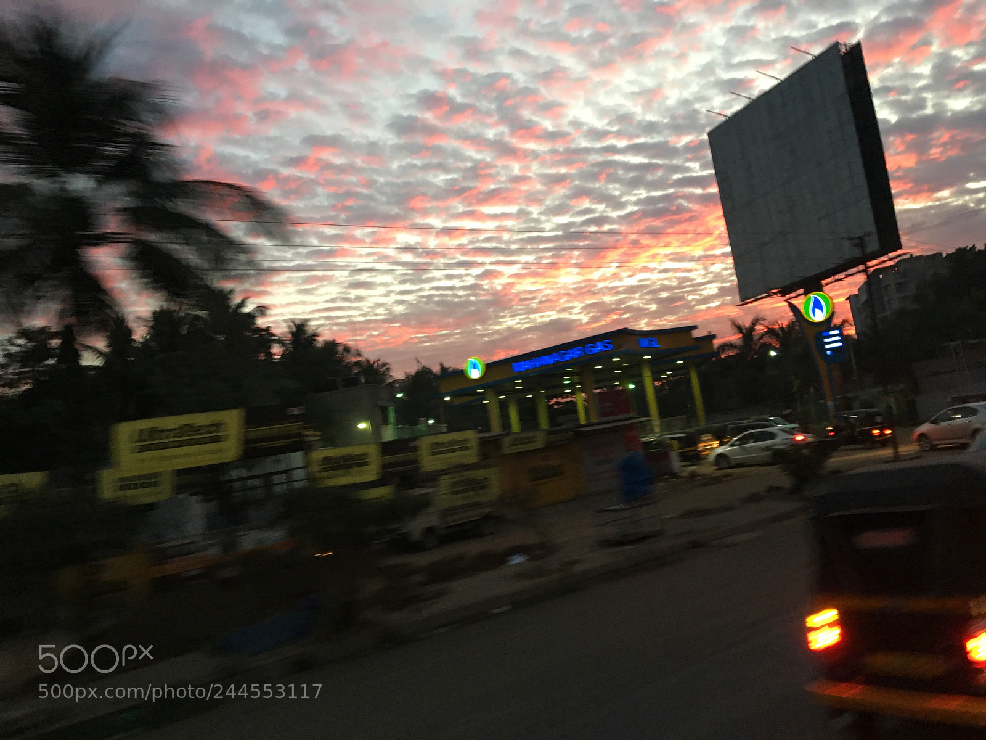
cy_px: 370
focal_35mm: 29
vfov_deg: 48.2
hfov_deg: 61.7
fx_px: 826
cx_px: 493
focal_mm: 4.15
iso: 160
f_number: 2.2
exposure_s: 1/33
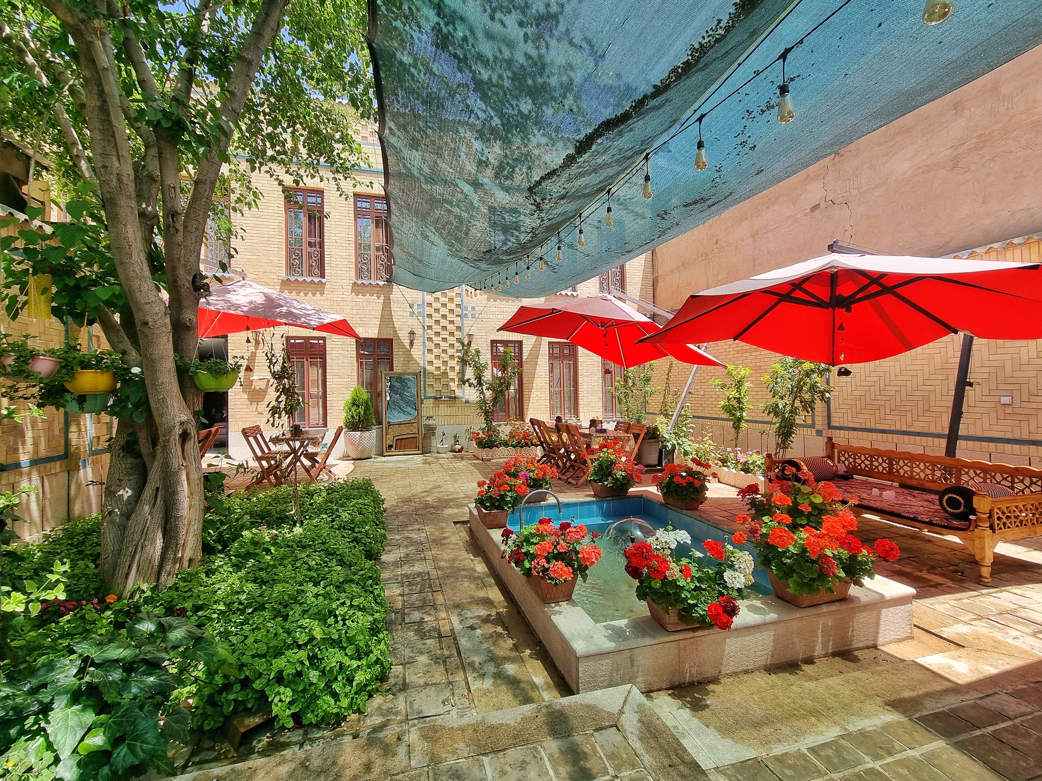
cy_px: 390
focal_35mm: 13
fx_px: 391
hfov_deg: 106.2
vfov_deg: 89.9
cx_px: 521
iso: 50
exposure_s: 1/704
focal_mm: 2.2
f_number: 2.2
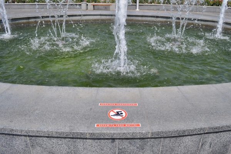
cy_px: 77
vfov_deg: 47.9
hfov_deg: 67.4
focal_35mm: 27
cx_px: 116
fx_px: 173
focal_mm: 18
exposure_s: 1/400
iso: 200
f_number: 10
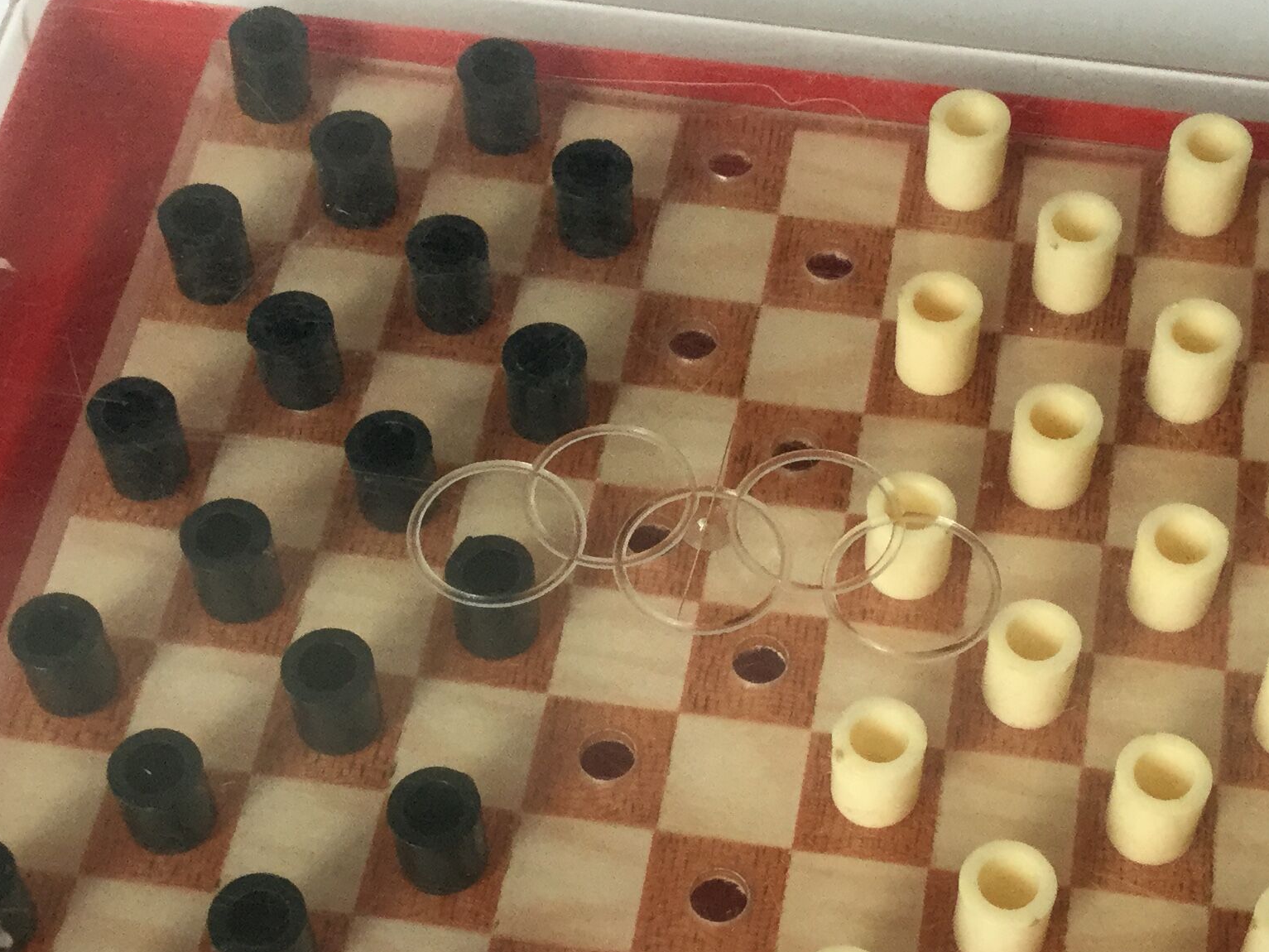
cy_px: 713
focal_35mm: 66
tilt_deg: -58.4
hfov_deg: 29.3
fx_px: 2420
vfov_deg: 22.1
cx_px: 749
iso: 50
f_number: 2.4
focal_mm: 3.3
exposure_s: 1/33
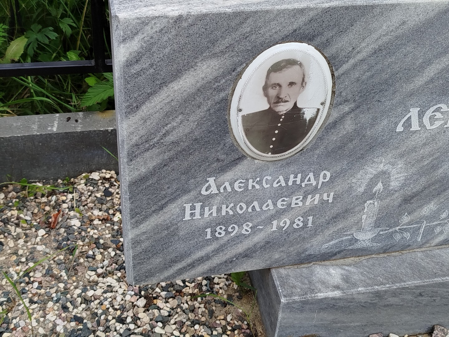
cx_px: 224
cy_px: 168
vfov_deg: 30.3
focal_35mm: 48
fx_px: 623
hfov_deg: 39.7
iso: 50
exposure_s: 1/307
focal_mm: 5.31
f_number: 1.7
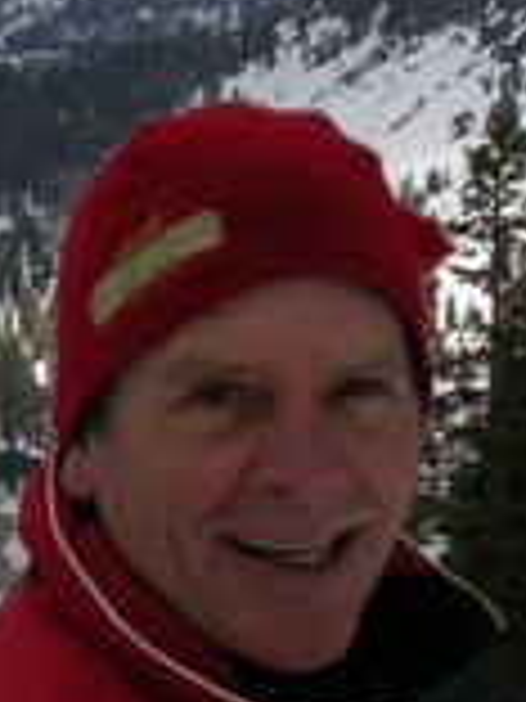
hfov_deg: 5.4
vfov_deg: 7.2
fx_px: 5572
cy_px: 648
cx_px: -85
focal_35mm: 275
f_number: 3.6
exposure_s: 1/1241
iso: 50
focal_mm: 10.2
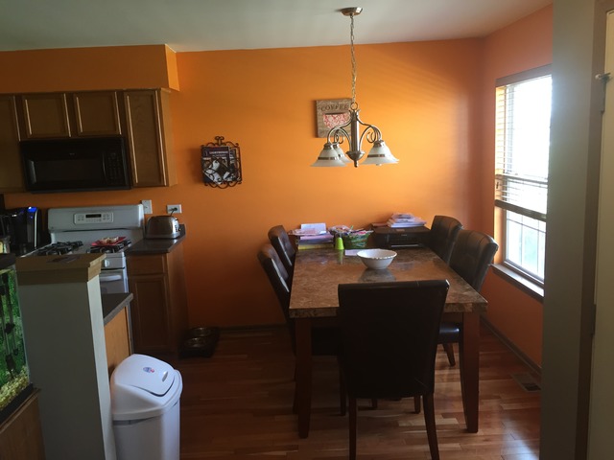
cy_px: 230
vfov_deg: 48.2
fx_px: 514
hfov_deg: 61.7
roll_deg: +2.6
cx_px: 307
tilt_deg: -9.7
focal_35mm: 29
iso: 80
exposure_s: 1/30
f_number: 2.2
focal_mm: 4.15
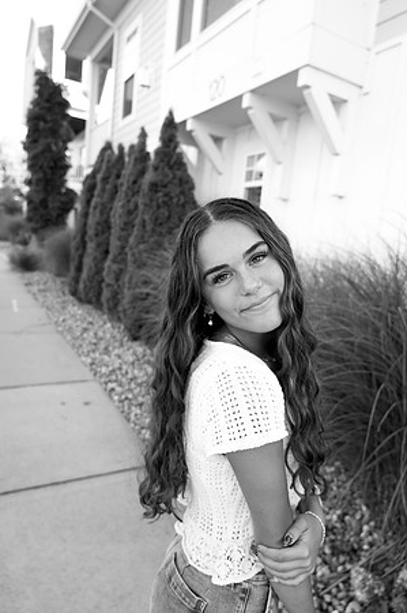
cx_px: 204
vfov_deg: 73.8
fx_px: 408
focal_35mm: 24
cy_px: 306
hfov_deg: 53.0
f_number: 4
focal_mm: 24
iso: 1000
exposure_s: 1/800
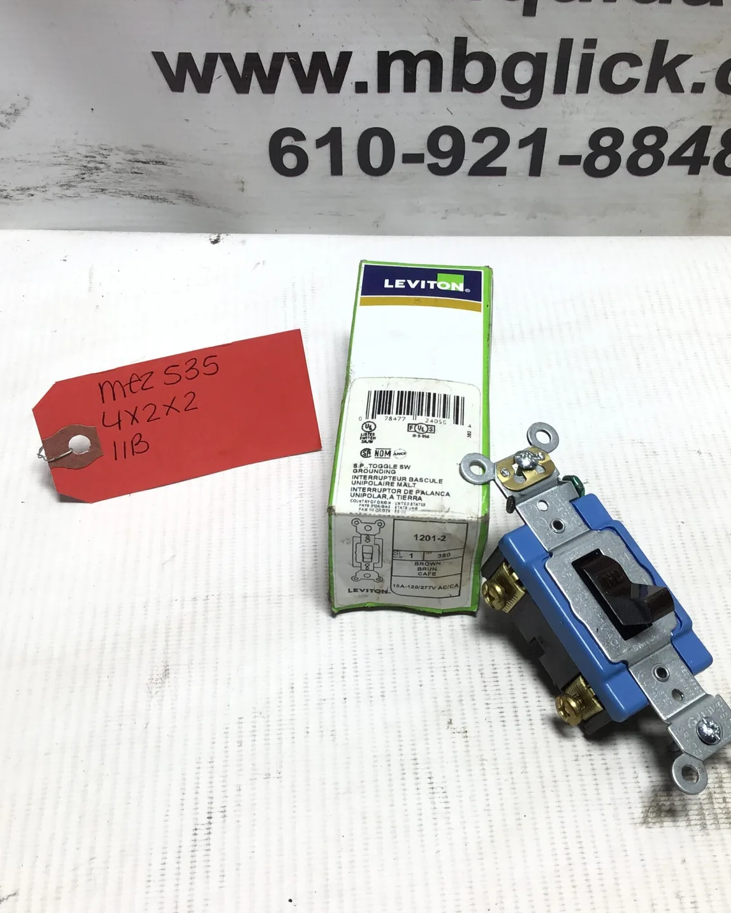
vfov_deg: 44.8
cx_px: 404
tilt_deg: -47.8
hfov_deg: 36.5
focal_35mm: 41
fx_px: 1109
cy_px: 461
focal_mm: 3.3
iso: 25
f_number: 2.4
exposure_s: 1/122
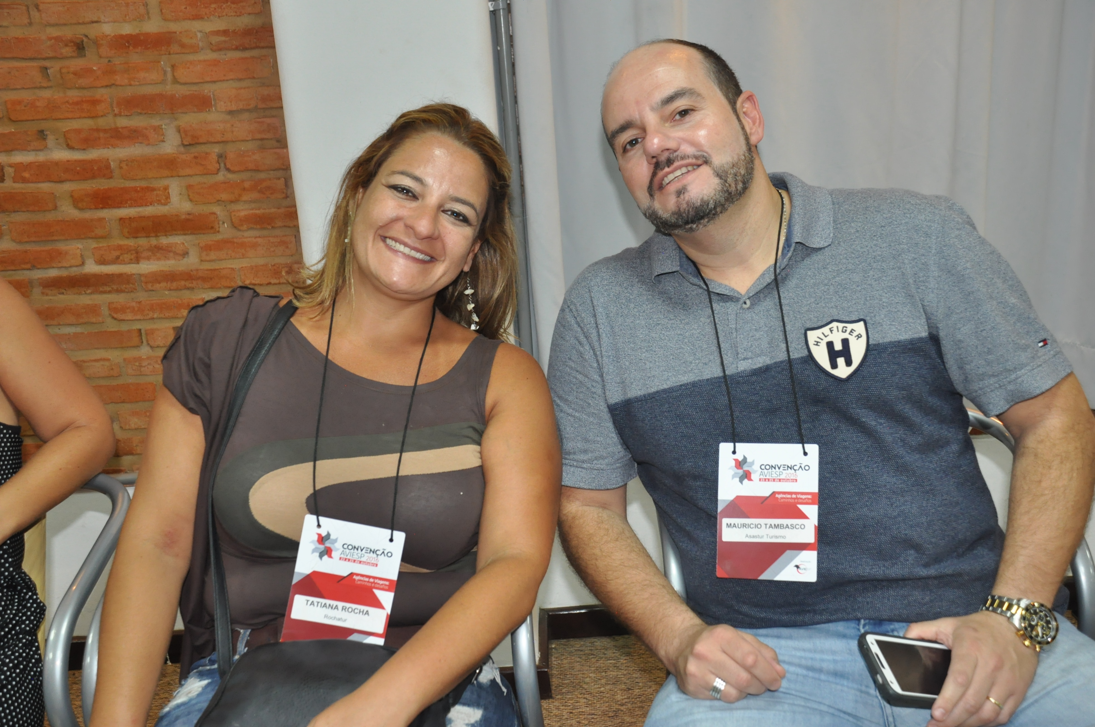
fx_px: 1276
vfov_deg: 31.8
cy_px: 364
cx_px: 548
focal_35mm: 42
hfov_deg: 46.4
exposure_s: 1/60
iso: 1000
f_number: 4.5
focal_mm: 28
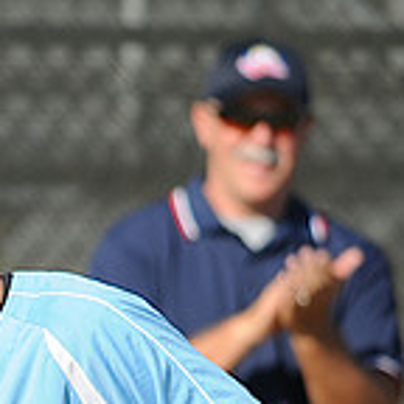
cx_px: -382
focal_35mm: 1535
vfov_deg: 1.1
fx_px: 20268
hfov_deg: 1.1
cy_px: 397
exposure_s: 1/1250
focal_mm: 300
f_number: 4
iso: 200
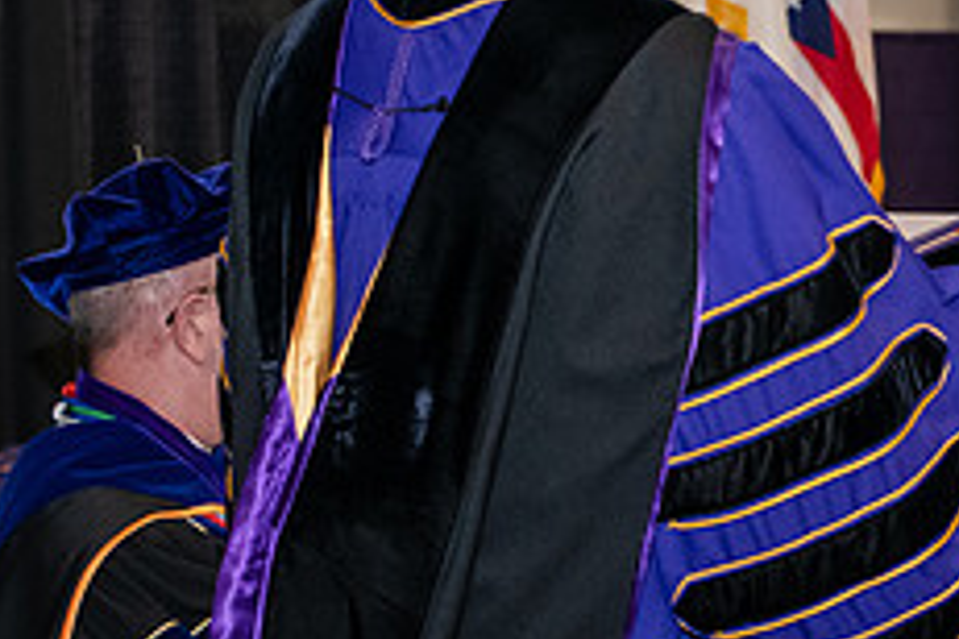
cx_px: 1054
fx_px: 4688
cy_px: 56
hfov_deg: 11.5
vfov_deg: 7.8
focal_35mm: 176
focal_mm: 70
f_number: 5.6
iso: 2500
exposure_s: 1/200
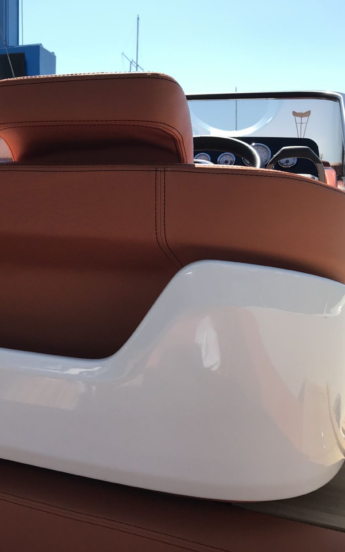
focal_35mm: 40
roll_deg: +0.8
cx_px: 16
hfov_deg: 30.2
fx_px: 602
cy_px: 278
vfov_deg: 49.3
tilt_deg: -8.3
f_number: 1.8
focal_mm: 3.99
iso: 20
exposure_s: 1/1623
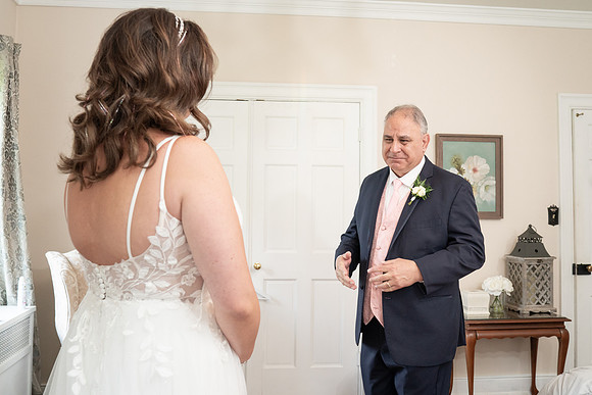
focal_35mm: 41
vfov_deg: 32.8
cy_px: 172
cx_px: 284
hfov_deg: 47.7
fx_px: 670
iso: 2000
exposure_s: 1/200
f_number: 5.6
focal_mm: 35
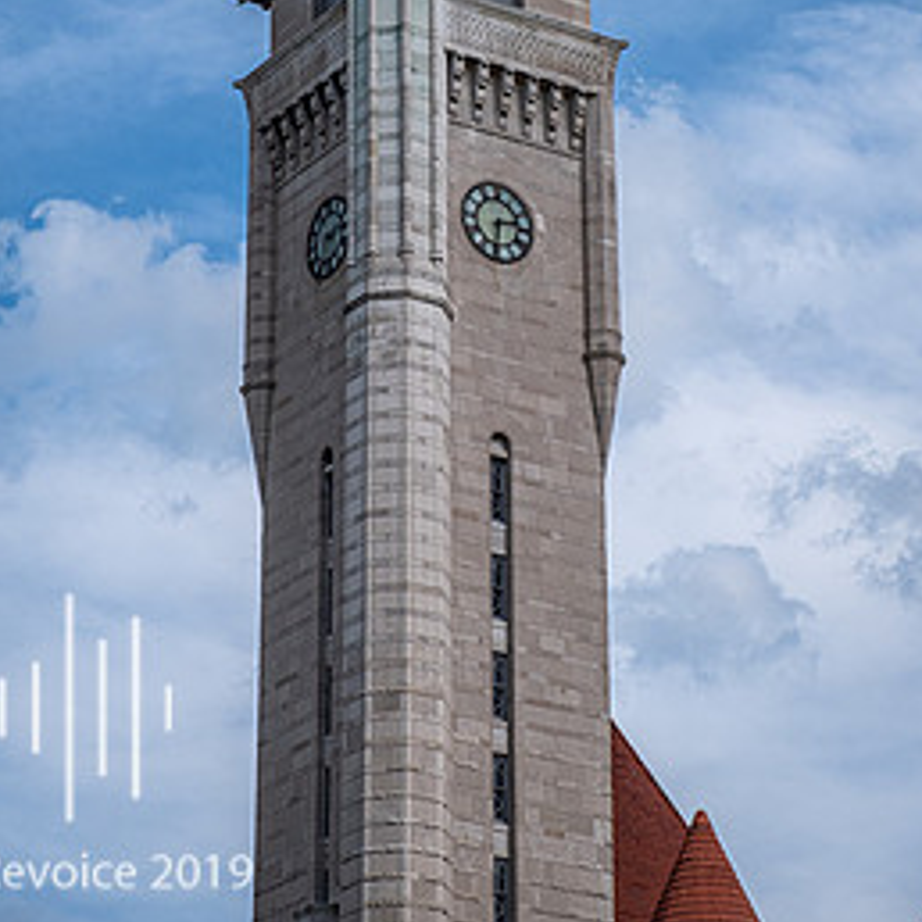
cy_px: 132
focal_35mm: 123
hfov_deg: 14.2
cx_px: 443
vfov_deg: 14.1
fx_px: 3707
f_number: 5.6
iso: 200
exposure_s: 1/950
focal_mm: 55
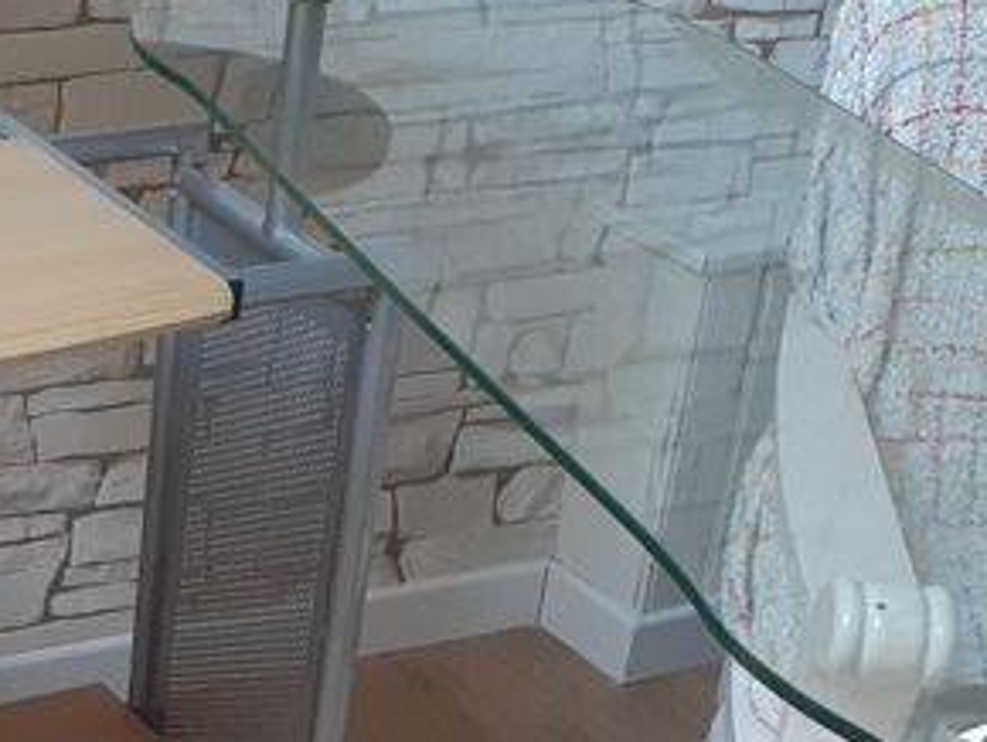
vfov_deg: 15.5
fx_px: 2654
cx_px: 31
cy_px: 824
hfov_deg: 20.5
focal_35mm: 93
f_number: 1.9
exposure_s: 1/50
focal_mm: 3.6
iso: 200
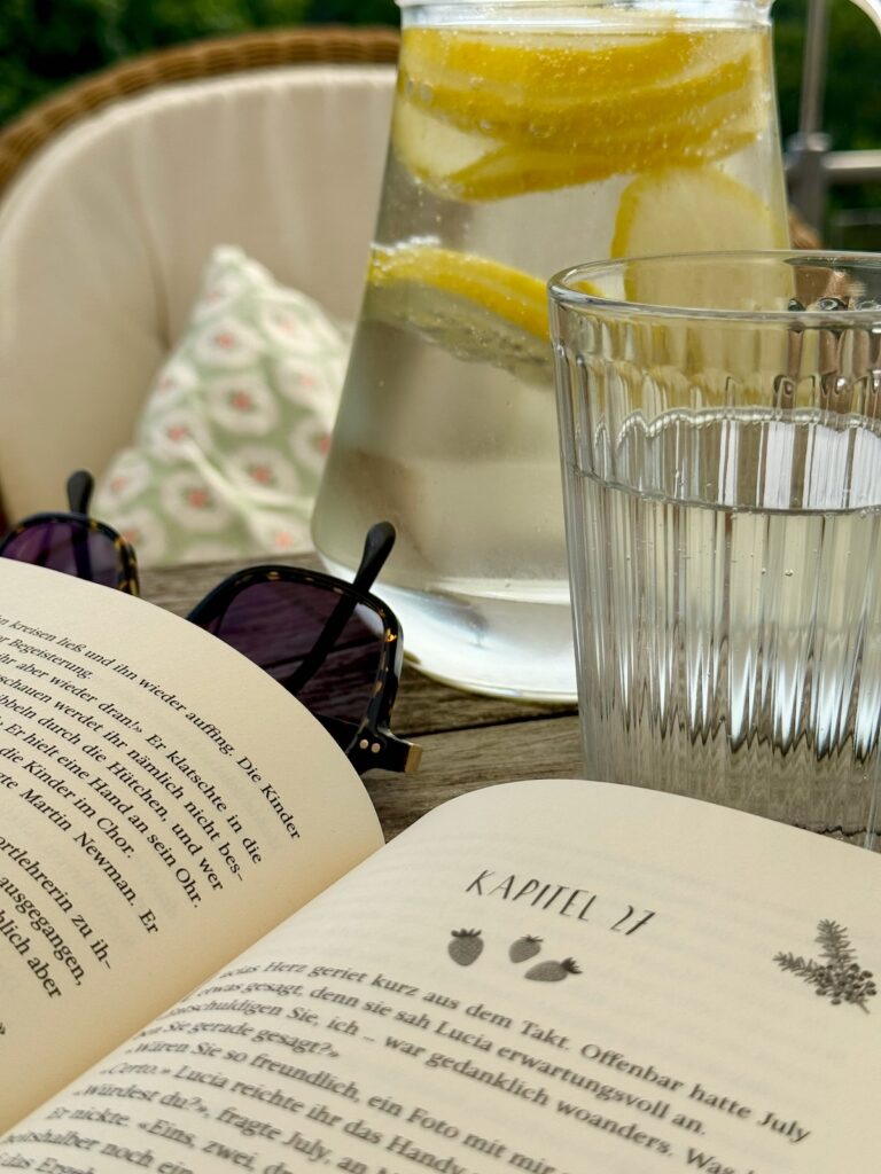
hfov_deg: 30.3
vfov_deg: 39.7
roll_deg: +0.1
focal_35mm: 48
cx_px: 440
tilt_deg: -18.4
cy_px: 587
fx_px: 1629
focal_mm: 6.76
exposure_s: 1/3817
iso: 64
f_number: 1.78
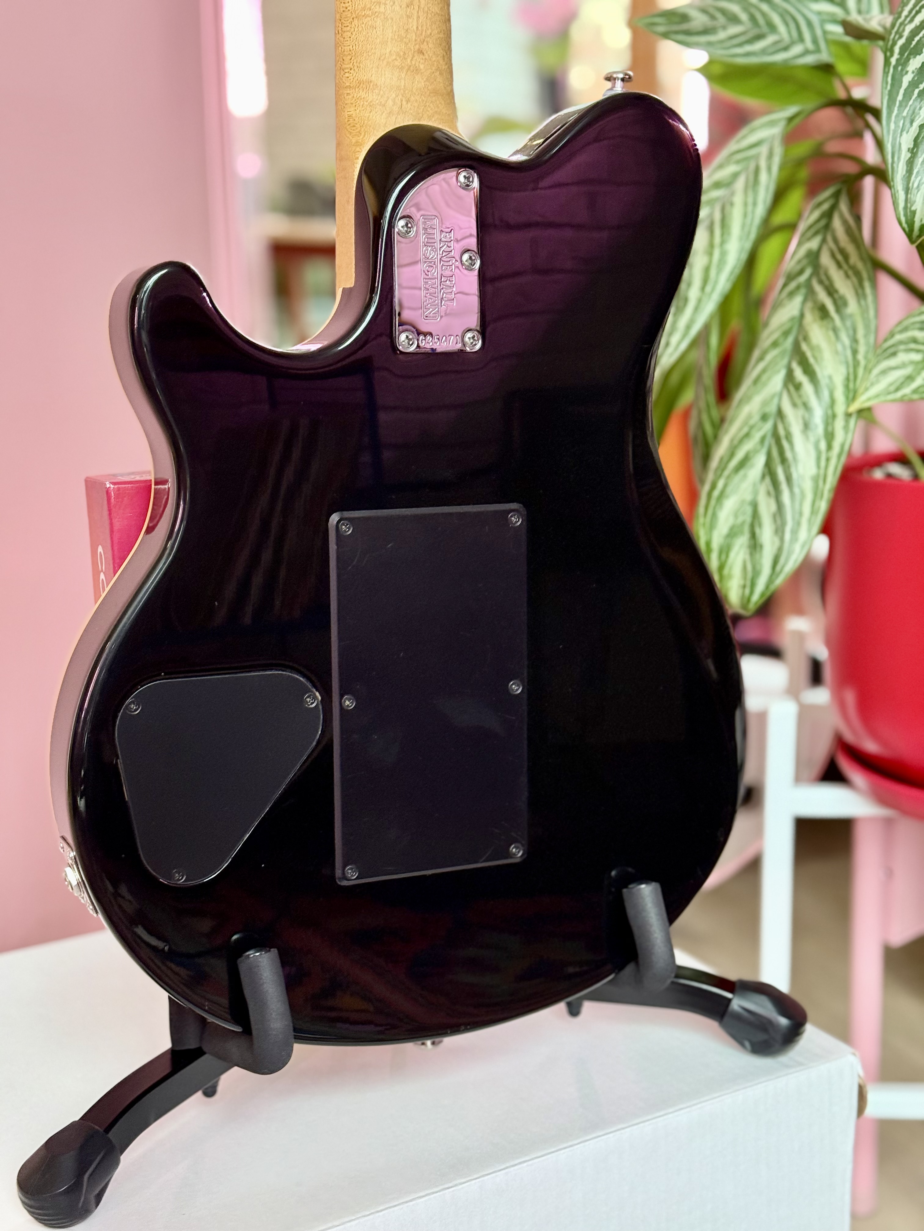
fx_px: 1708
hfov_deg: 30.3
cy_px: 616
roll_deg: +0.9
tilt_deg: -12.9
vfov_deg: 39.7
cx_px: 462
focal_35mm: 48
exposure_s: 1/33
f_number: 1.78
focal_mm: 6.76
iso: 250
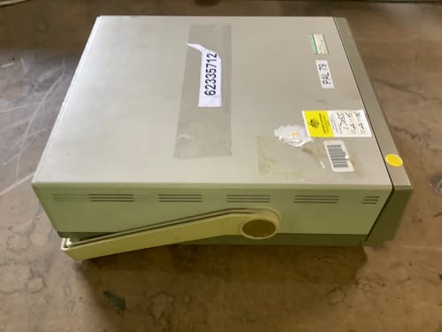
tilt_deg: -46.3
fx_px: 396
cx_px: 221
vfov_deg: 45.4
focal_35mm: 31
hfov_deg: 58.4
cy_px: 166
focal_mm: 3.3
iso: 200
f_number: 2.4
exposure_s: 1/50
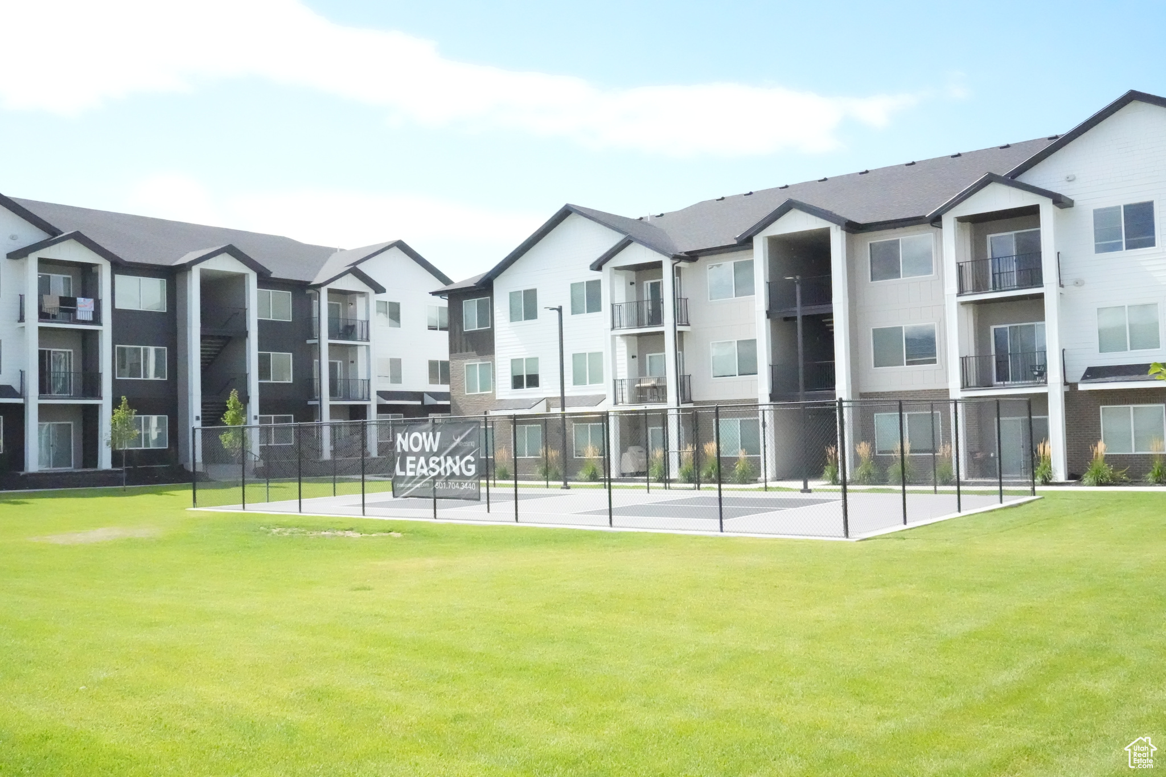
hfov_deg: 58.7
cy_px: 388
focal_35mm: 32
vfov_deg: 41.1
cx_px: 583
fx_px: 1036
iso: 51200
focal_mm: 32
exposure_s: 1/8000
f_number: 20
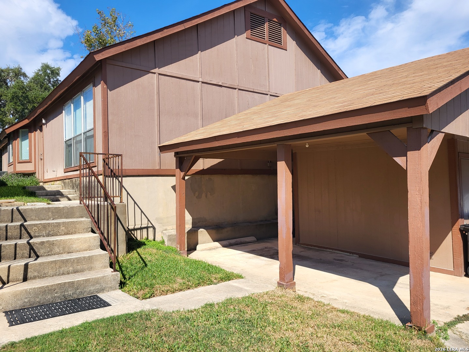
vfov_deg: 53.1
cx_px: 234
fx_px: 352
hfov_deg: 67.3
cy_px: 176
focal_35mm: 26
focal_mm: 5.4
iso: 40
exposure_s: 1/1941
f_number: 1.8
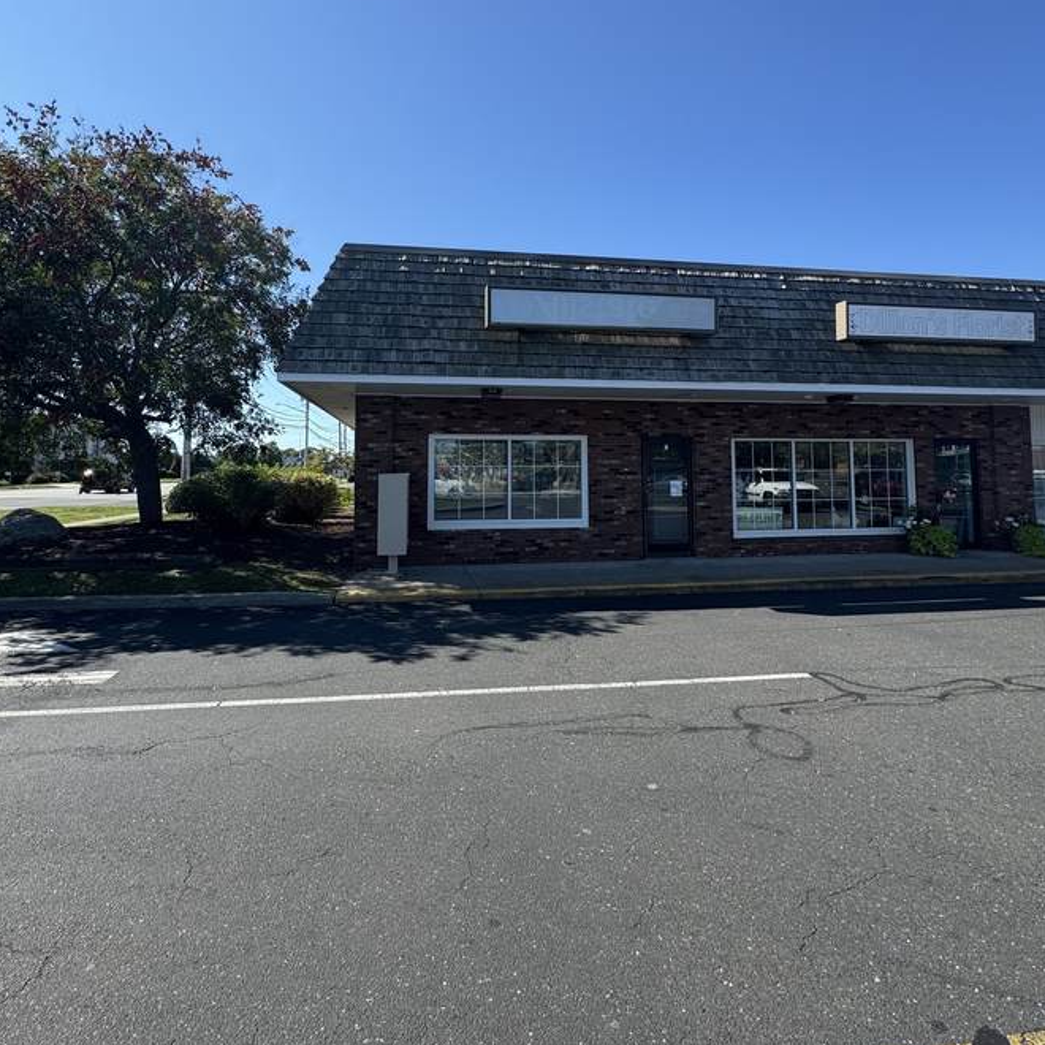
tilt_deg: +4.0
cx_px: 513
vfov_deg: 80.0
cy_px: 431
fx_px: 615
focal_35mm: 18
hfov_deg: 80.7
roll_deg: +1.2
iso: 40
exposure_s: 1/1020
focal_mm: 2.22
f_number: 2.2
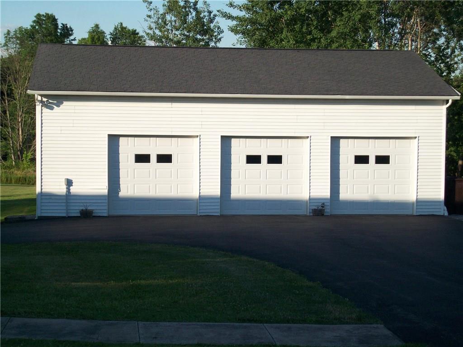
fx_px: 1030
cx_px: 232
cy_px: 174
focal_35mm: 77
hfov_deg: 25.3
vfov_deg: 19.1
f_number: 4.2
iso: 80
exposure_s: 1/509
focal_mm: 12.8
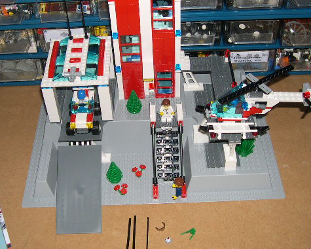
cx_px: 149
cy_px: 102
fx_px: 460
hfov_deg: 37.3
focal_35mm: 50
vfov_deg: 30.2
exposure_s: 1/60
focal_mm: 8
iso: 100
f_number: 2.8
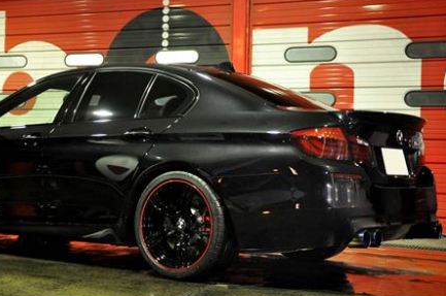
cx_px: 147
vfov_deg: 20.8
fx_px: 804
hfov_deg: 30.8
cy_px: 128
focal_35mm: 65
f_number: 4.2
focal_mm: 32
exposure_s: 1/8
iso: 1100
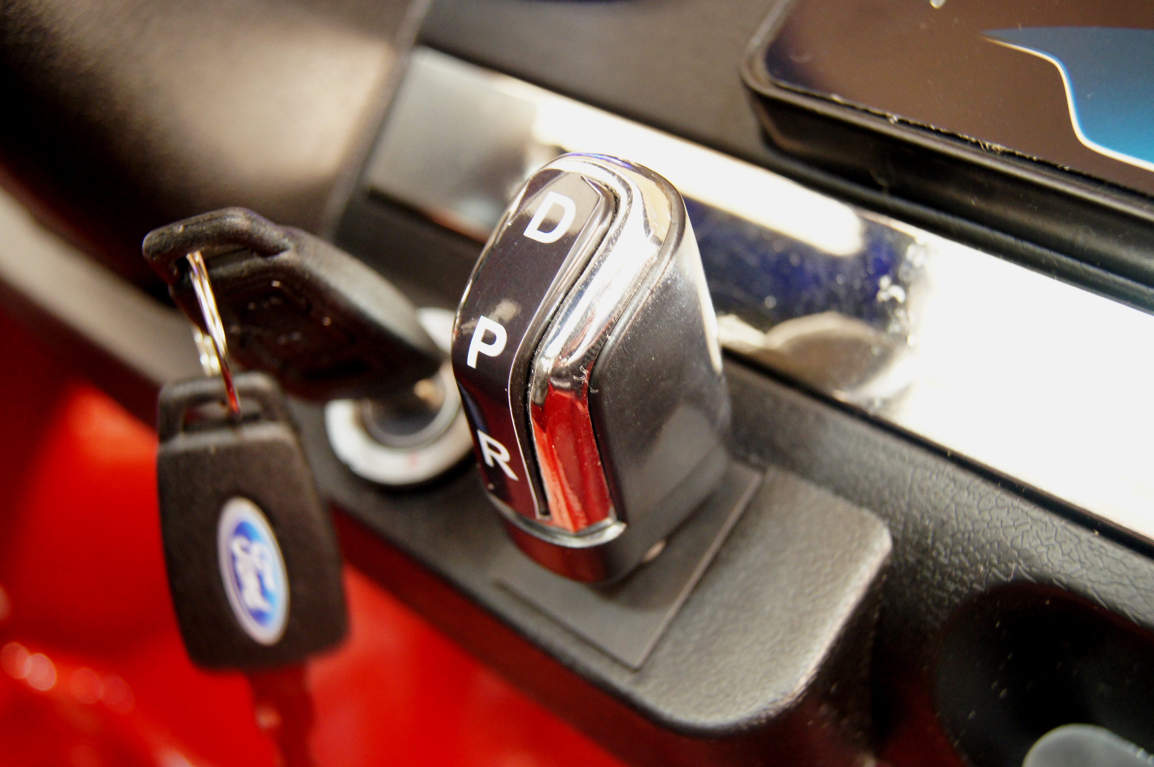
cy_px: 384
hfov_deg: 46.4
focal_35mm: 42
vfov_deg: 31.8
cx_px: 577
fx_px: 1345
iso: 1600
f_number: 4.5
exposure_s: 1/10
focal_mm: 28
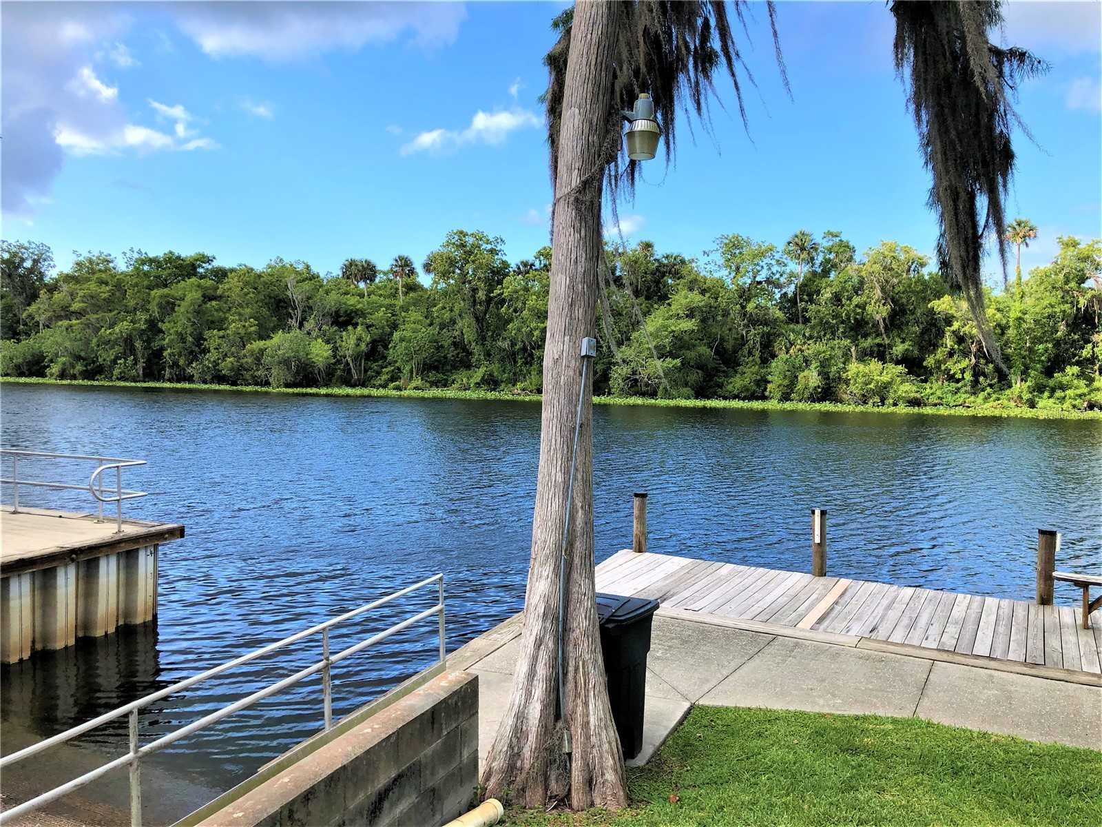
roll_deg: -0.4
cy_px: 414
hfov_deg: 63.4
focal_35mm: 28
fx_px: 891
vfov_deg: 49.7
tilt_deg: -2.4
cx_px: 551
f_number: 1.8
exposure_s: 1/867
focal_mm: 3.99
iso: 20
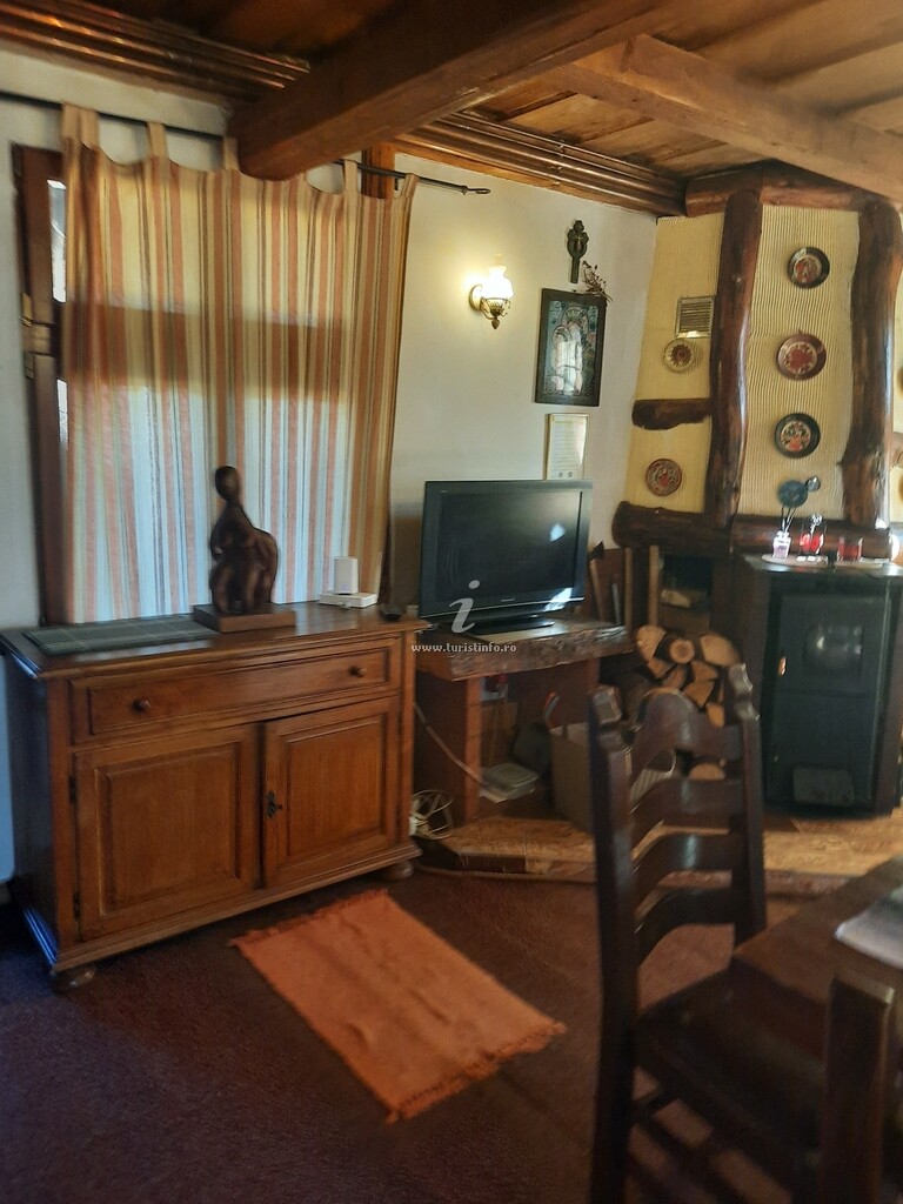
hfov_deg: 54.9
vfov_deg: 69.4
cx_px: 452
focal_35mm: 25
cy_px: 602
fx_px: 870
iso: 250
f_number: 2
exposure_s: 1/33
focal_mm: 4.6
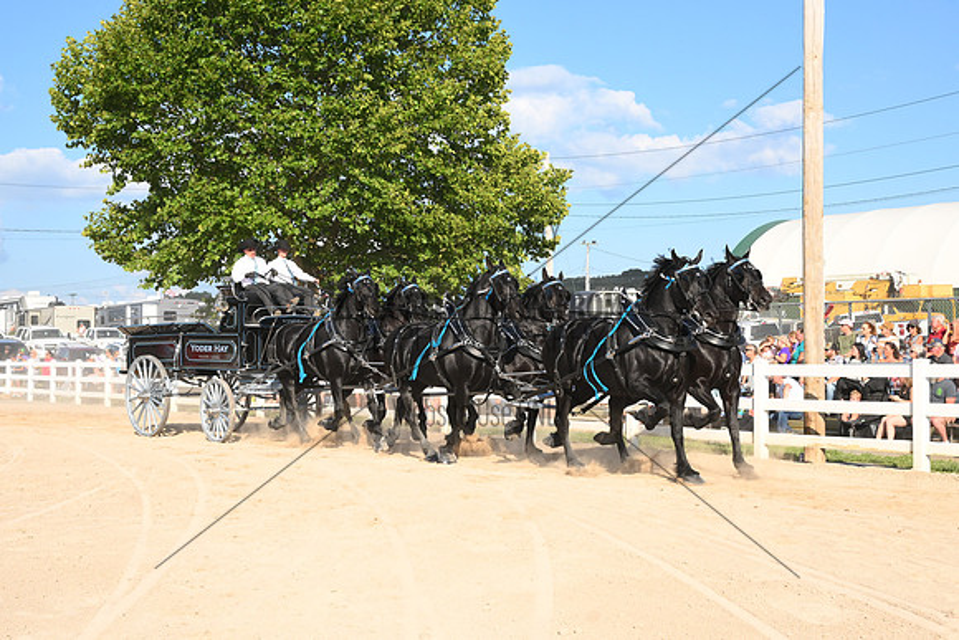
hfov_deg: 38.9
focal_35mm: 51
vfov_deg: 26.5
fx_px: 1359
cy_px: 320
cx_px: 480
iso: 640
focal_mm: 34.5
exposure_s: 1/1236
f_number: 8
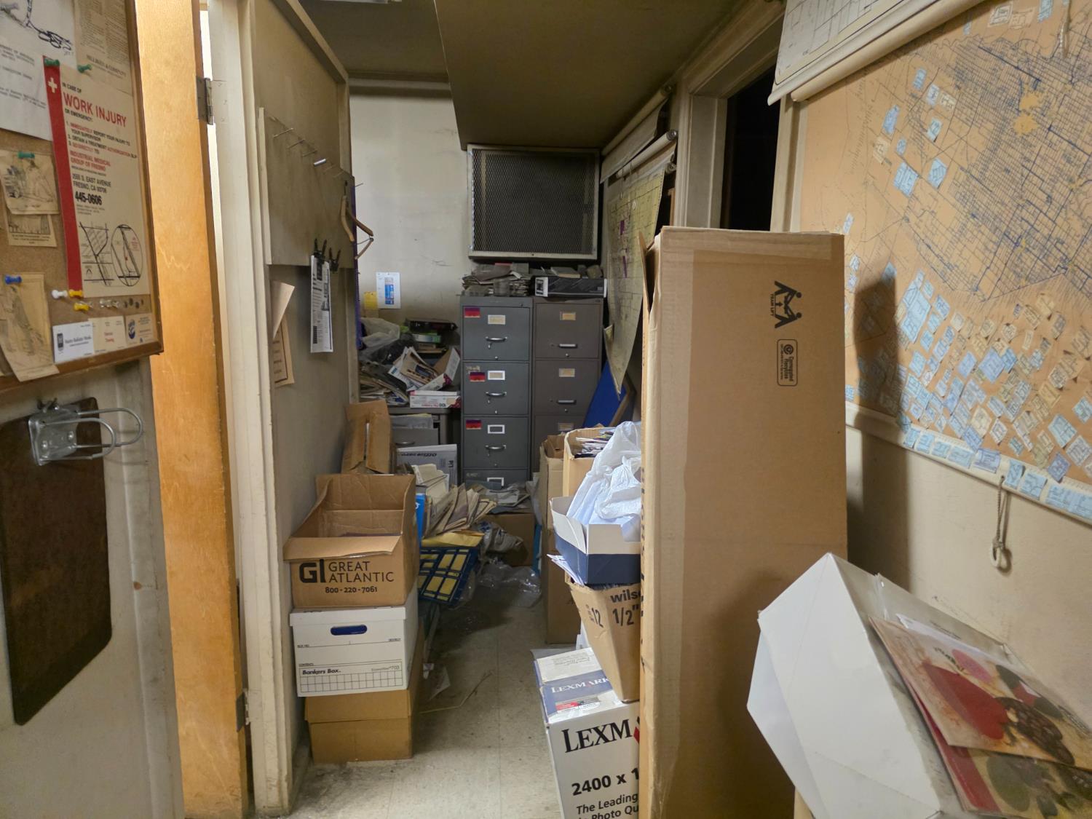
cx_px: 546
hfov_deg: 73.9
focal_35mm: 23
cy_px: 410
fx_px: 726
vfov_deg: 58.9
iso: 1250
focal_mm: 6.3
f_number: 1.7
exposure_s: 1/120
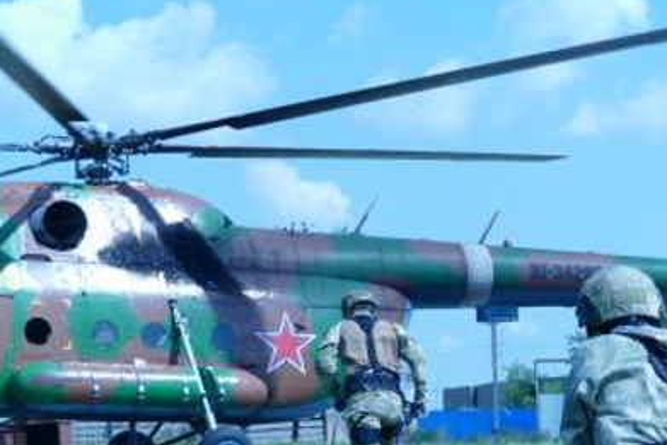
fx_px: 2558
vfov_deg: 9.9
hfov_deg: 14.9
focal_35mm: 138
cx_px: 312
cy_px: 298
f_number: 3.7
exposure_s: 1/1600
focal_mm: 26.28
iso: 125
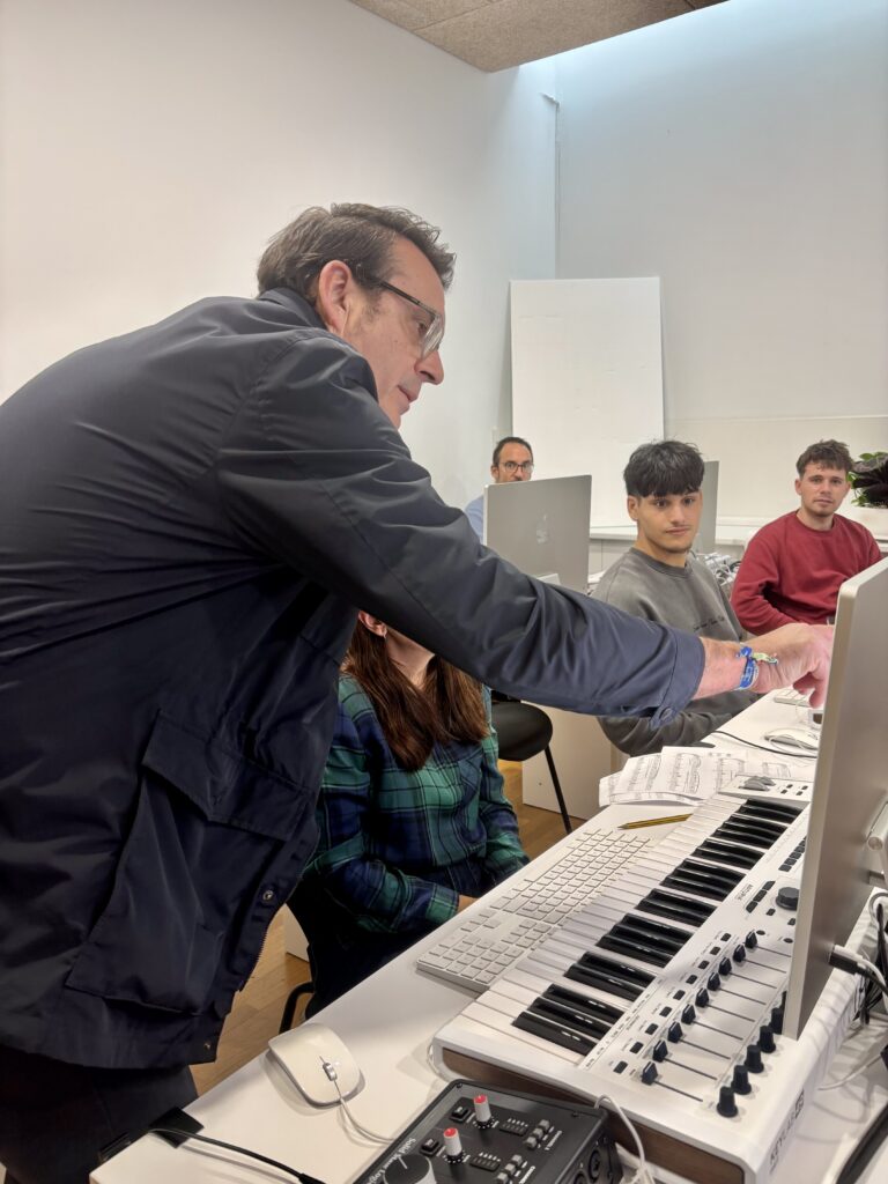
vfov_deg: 67.3
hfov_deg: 53.1
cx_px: 444
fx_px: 889
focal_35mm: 26
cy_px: 592
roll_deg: +0.4
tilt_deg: -10.0
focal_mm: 5.96
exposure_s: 1/50
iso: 100
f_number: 1.6
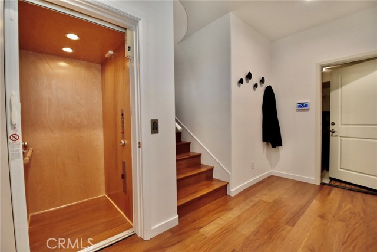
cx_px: 188
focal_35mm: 15
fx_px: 157
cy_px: 126
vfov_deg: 77.4
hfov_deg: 100.4
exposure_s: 1/60
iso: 800
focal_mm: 10
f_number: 3.5
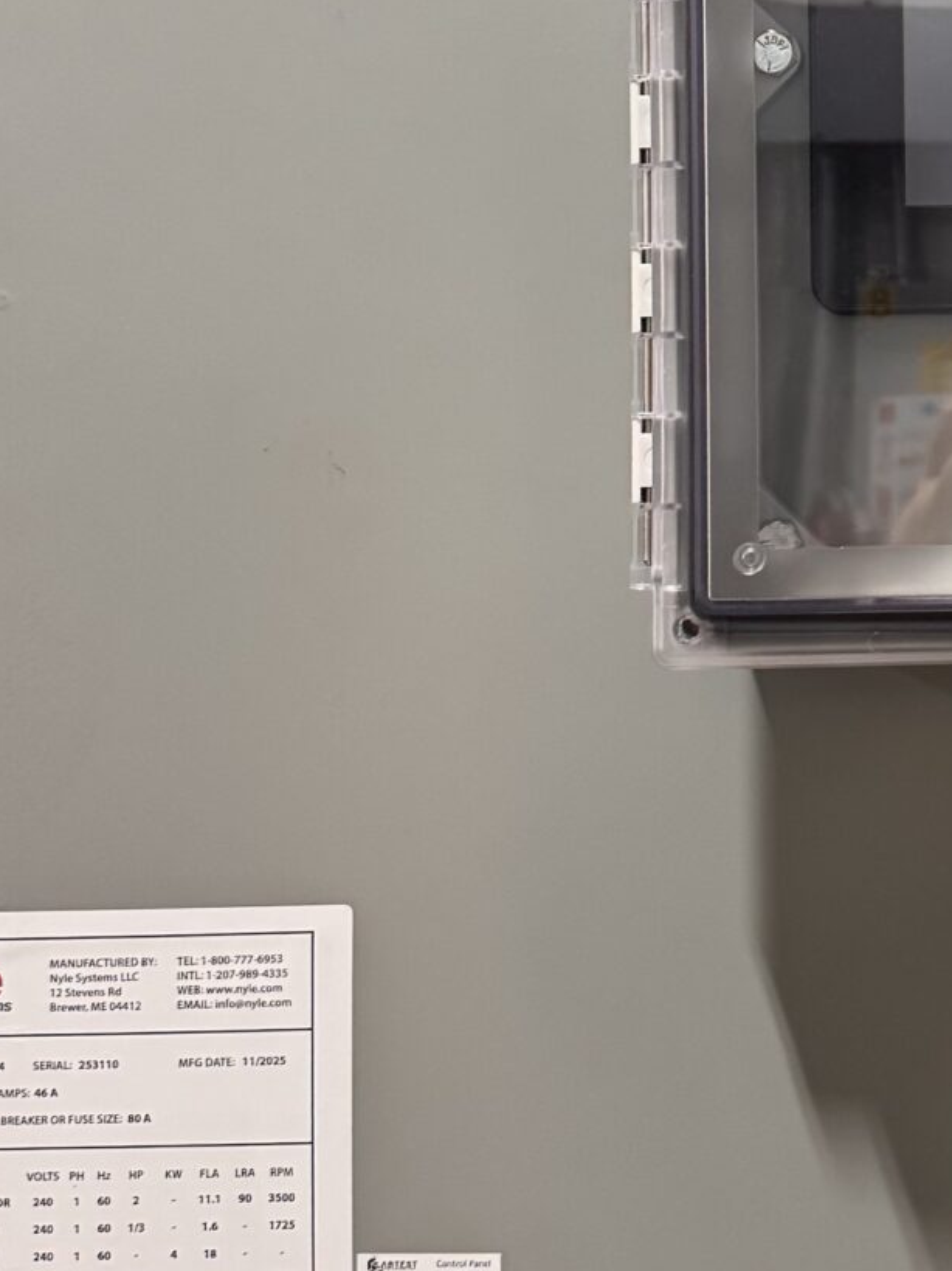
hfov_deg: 18.7
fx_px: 2751
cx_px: 1123
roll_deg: +1.6
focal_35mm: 75
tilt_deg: +2.6
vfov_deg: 25.4
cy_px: 192
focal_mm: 6.76
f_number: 1.78
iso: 250
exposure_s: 1/60
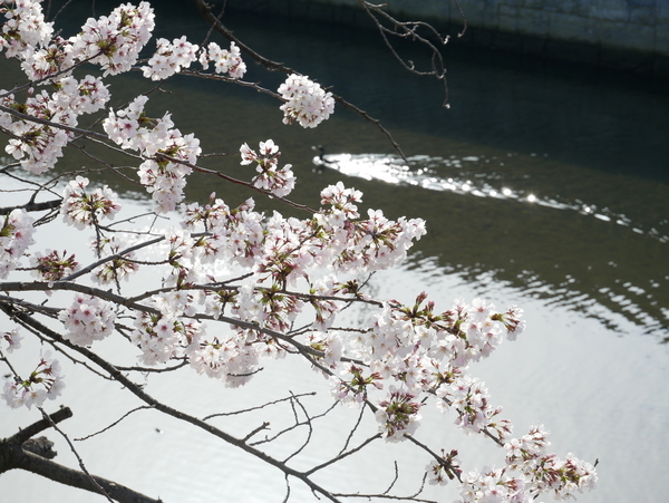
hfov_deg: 19.6
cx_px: 334
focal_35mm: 100
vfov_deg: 14.8
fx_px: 1934
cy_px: 252
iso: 200
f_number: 8
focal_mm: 50
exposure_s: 1/400
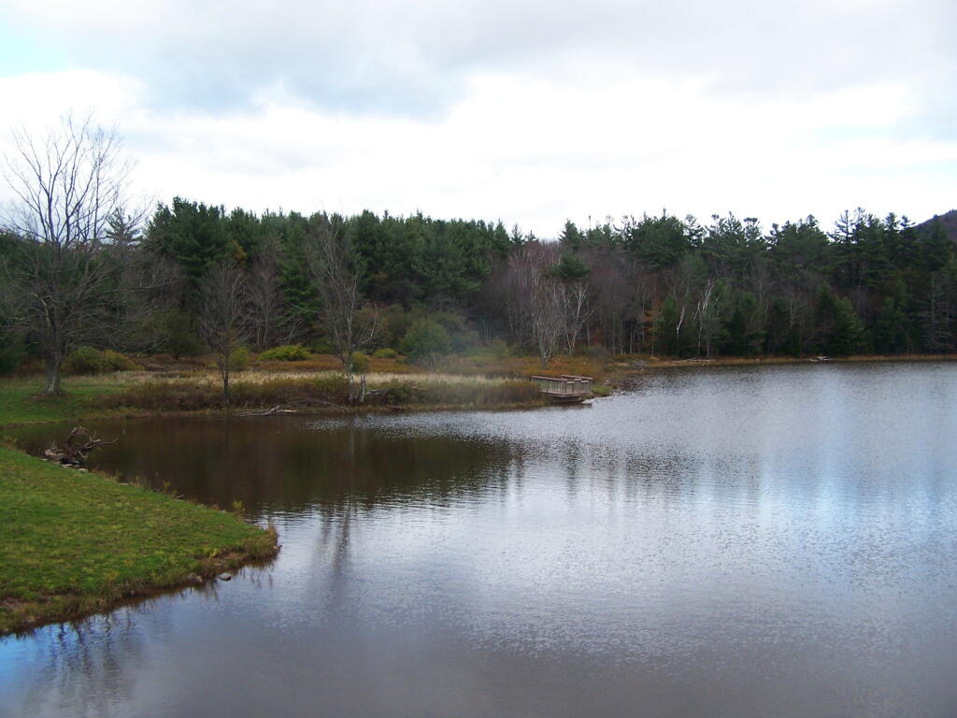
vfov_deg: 37.7
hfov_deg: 49.0
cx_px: 478
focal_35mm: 38
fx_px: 1051
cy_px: 359
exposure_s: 1/320
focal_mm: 6.3
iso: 80
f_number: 2.8
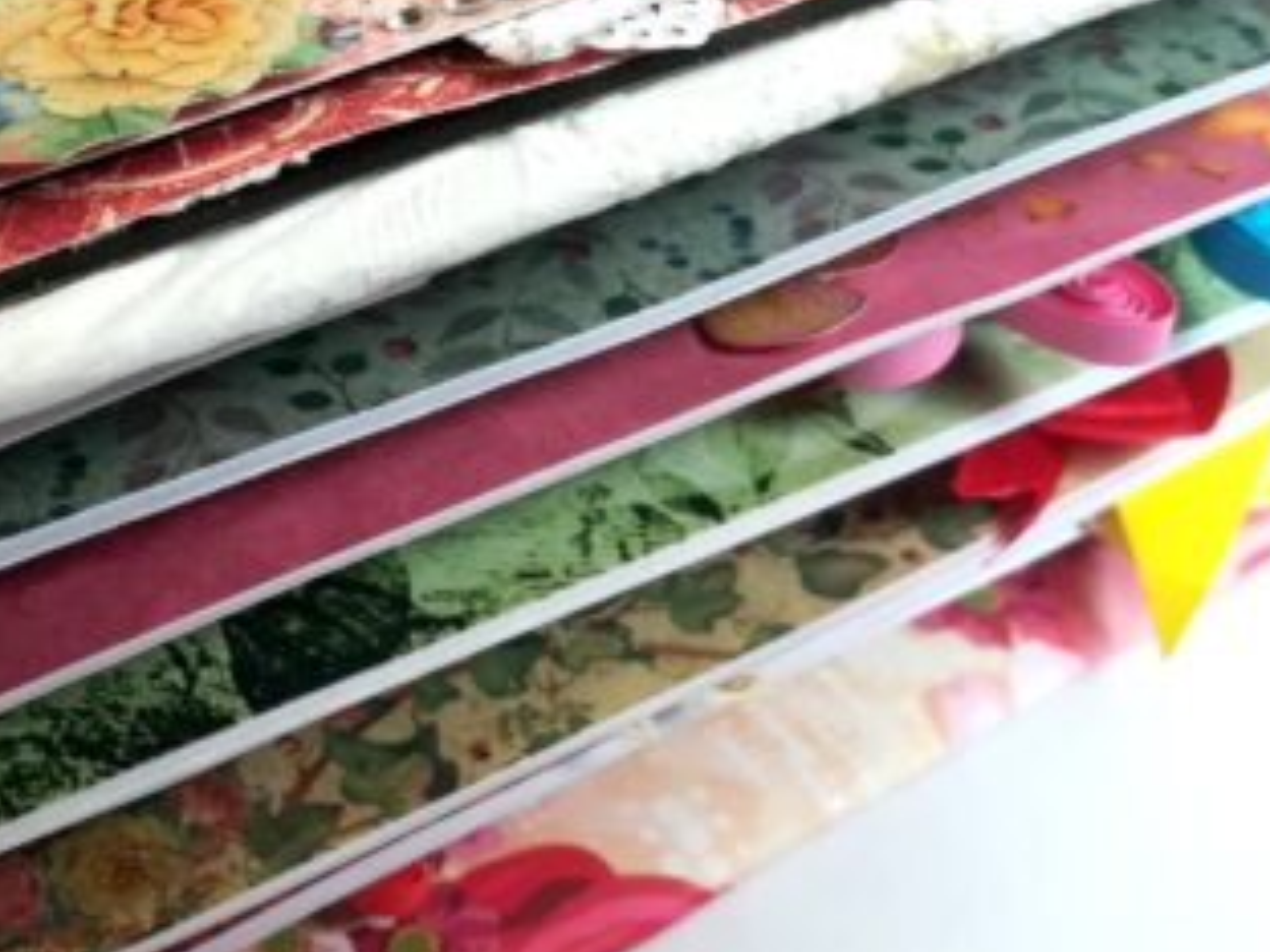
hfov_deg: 36.9
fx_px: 1834
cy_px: 464
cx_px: 265
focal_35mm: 50
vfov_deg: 29.1
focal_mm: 3.83
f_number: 2.2
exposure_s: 1/33.3
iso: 64
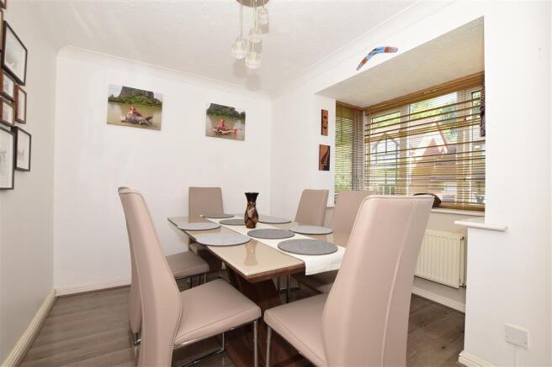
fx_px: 230
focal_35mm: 15
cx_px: 276
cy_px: 184
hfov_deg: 100.4
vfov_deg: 77.3
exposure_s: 1/60
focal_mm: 10
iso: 400
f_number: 7.1
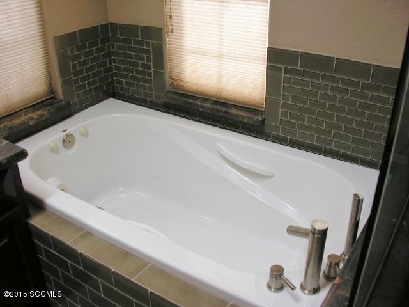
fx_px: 414
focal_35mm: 35
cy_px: 154
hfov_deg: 52.6
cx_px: 204
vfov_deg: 40.7
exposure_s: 1/42
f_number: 3.2
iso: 50
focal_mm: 8.9
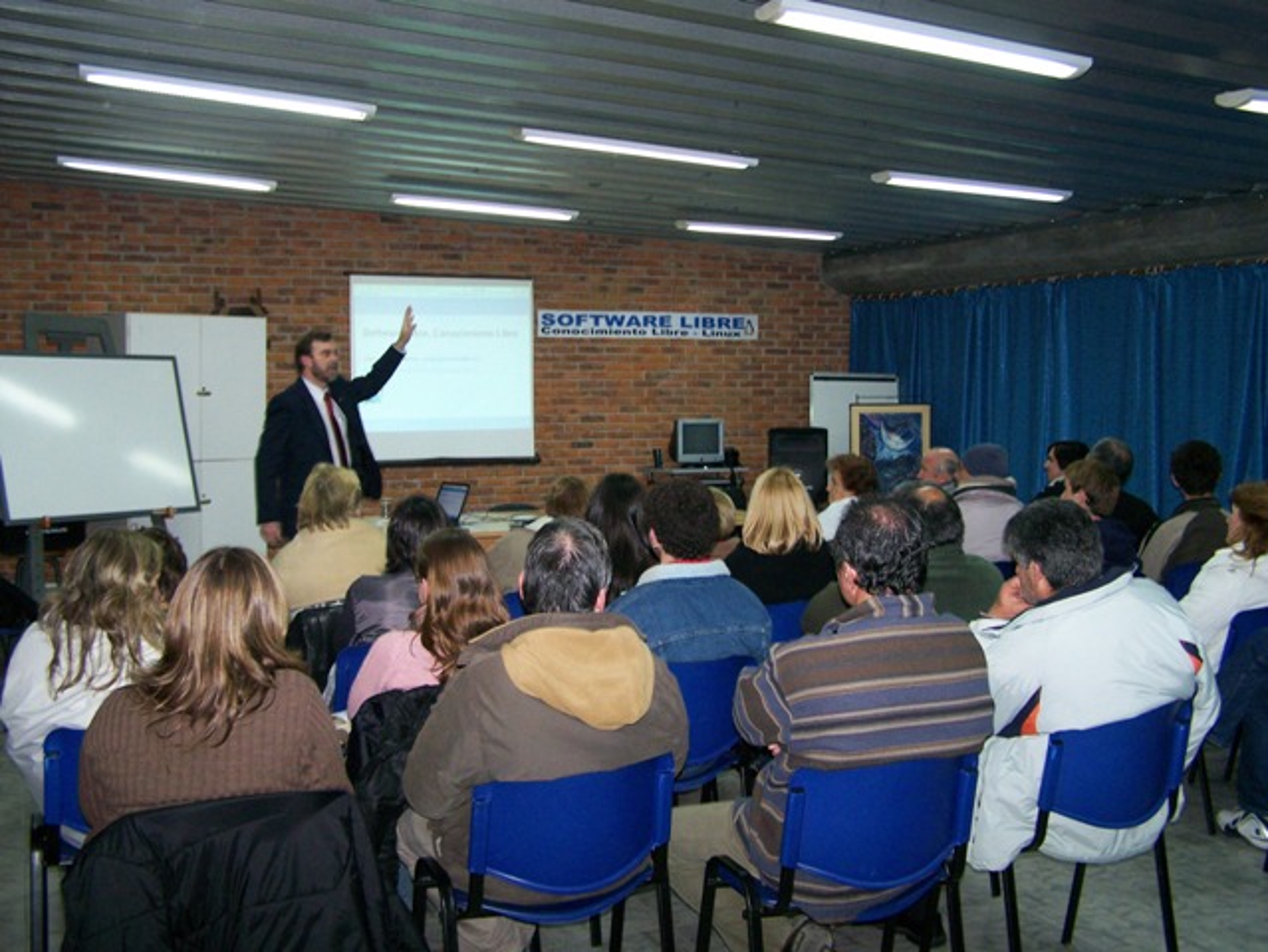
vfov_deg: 37.8
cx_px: 634
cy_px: 476
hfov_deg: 49.0
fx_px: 1393
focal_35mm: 38
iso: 200
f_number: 2.8
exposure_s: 1/30
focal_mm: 6.3
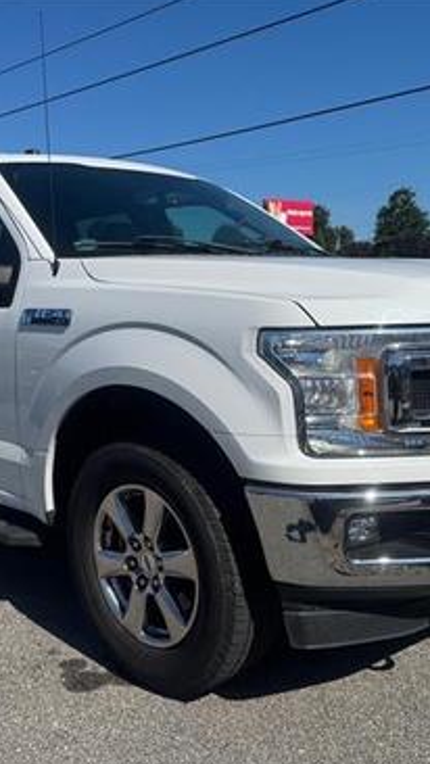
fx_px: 729
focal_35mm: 36
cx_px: 190
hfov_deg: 32.8
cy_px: 386
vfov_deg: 55.3
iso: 80
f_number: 1.78
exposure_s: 1/7092
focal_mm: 6.76
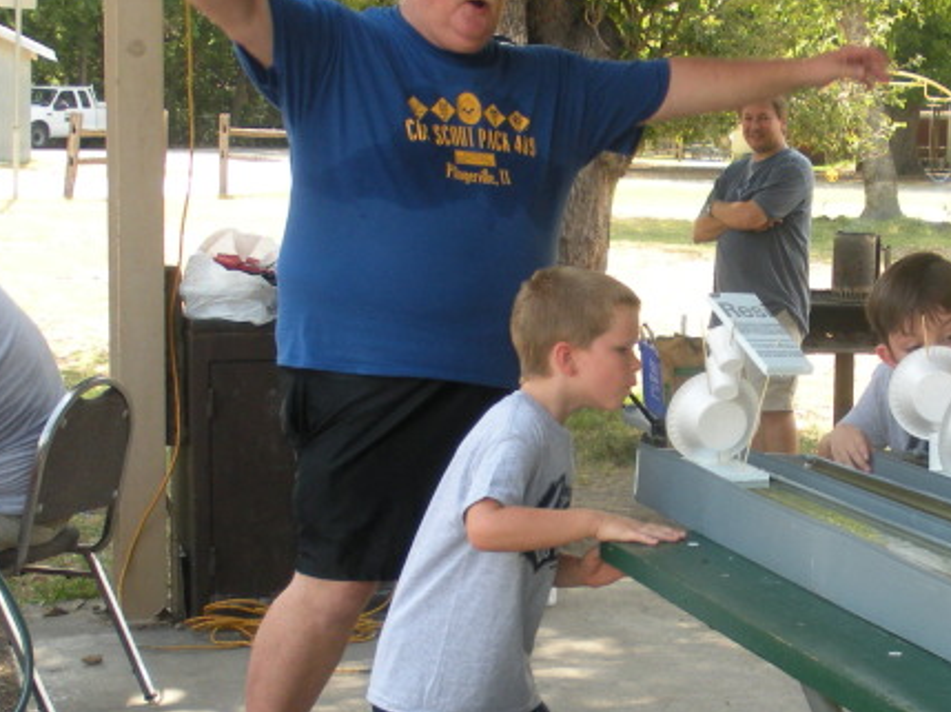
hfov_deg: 22.1
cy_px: 413
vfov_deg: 17.1
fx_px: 2361
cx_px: 889
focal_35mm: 86
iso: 88
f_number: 3.5
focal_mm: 6.3
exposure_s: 1/145
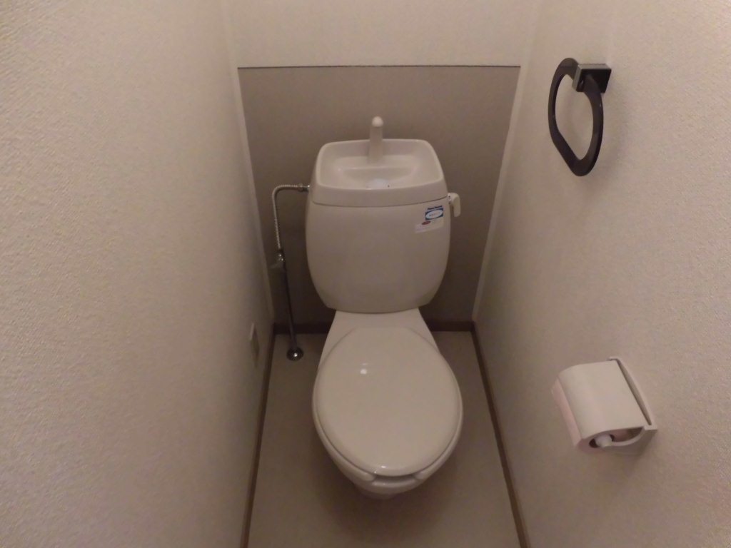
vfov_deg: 56.8
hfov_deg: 71.6
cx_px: 366
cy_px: 274
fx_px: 507
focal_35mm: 24
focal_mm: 4.3
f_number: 3.1
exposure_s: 1/30
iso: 400
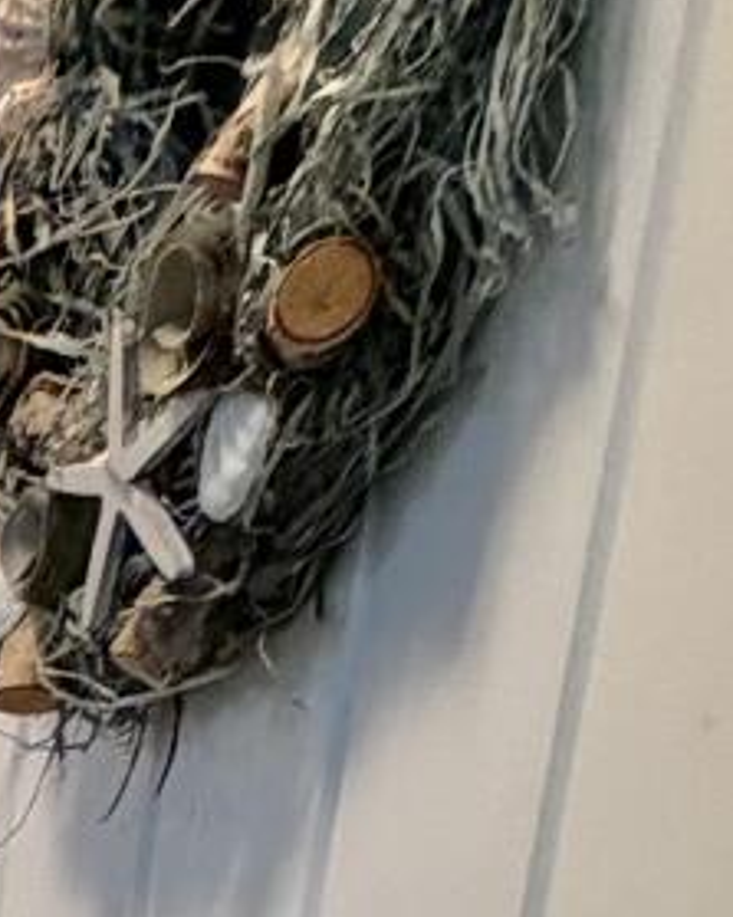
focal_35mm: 98
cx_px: -1371
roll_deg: +1.6
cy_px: 2366
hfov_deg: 11.1
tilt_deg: -19.6
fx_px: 2659
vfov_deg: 13.1
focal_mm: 2.22
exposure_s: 1/60
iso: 200
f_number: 2.2
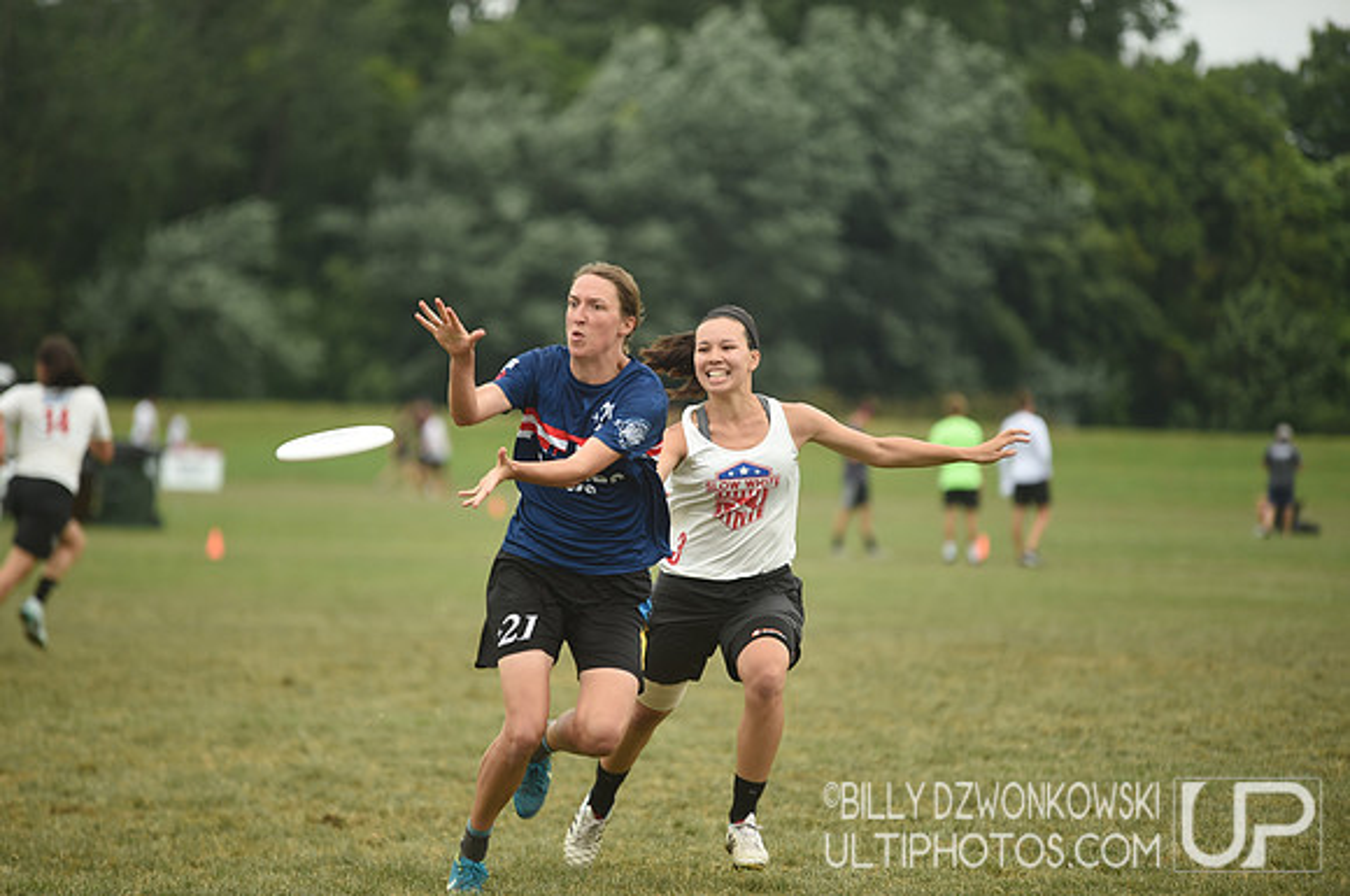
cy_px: 448
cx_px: 675
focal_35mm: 185
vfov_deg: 7.4
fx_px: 6928
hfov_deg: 11.1
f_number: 2.8
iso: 200
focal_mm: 185
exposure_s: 1/1250
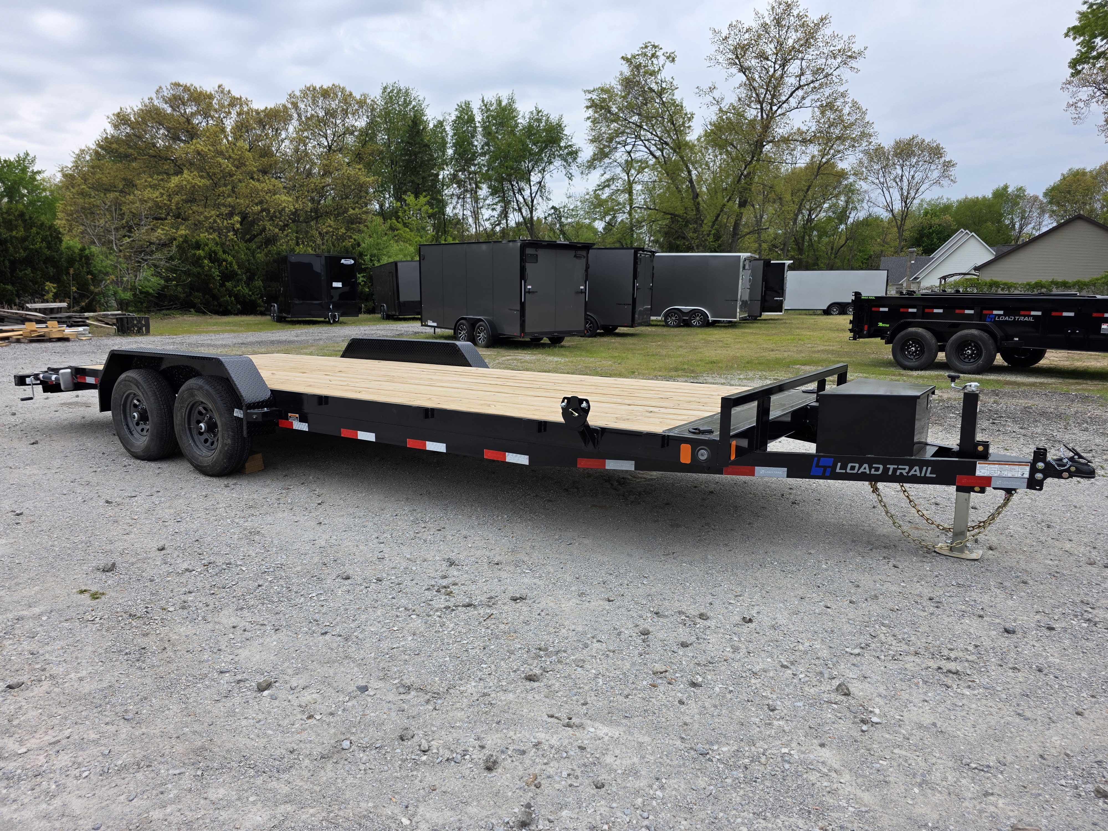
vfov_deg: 58.9
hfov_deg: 73.9
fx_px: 736
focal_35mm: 23
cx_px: 554
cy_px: 416
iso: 80
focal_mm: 6.3
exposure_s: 1/2082
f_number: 1.7
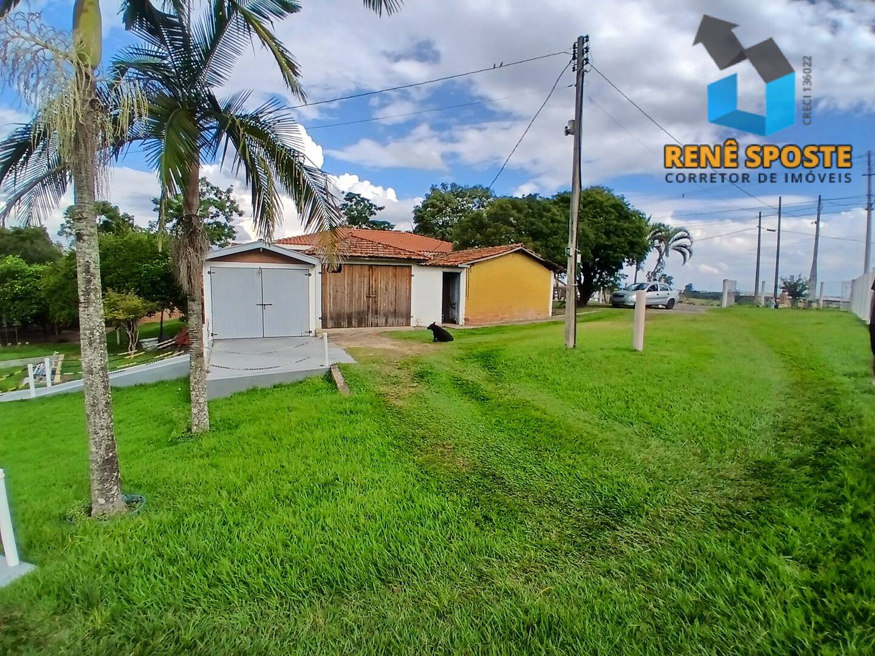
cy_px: 328
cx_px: 438
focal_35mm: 17
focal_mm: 1.4
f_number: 2.2
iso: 50
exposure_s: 1/1033
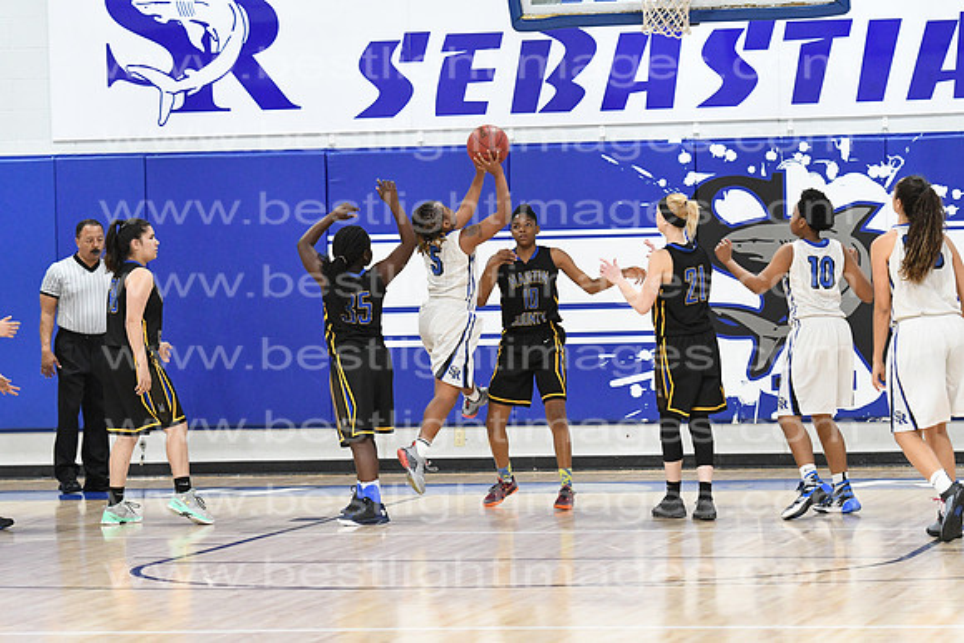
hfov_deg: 11.8
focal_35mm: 174
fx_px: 4660
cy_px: 322
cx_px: 482
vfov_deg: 7.9
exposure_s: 1/640
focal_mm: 116
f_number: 3.2
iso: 5000
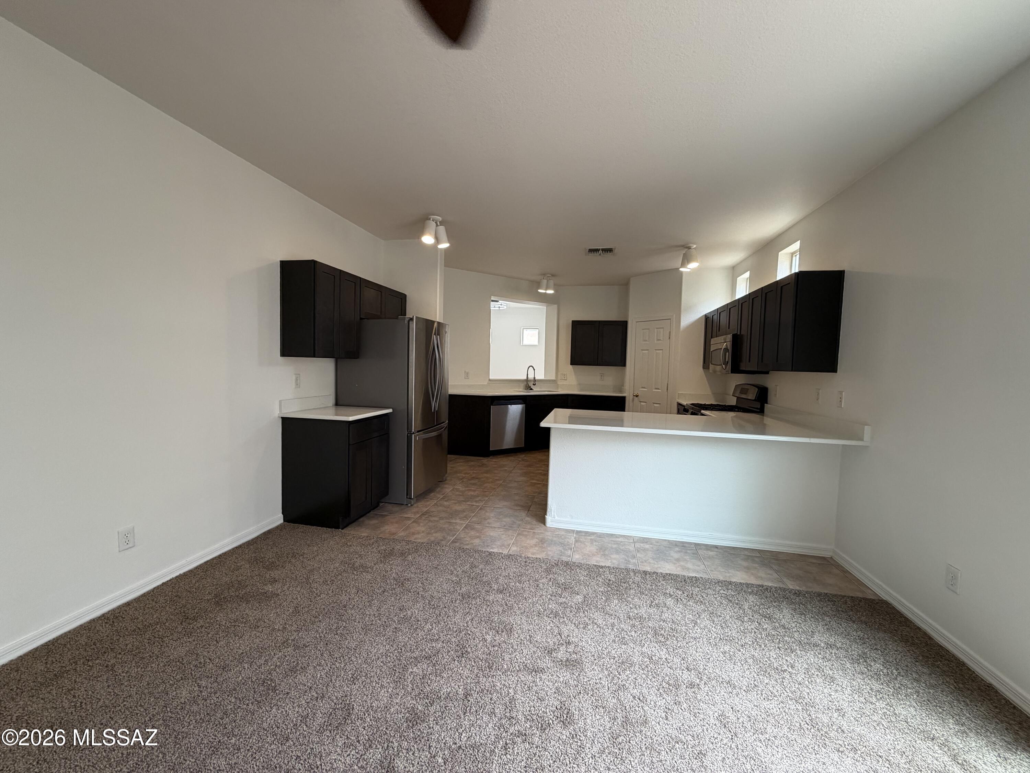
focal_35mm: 14
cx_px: 515
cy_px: 386
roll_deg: -0.9
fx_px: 417
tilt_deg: -0.3
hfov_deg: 102.1
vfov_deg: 85.7
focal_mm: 2.22
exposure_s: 1/120
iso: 125
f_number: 2.2
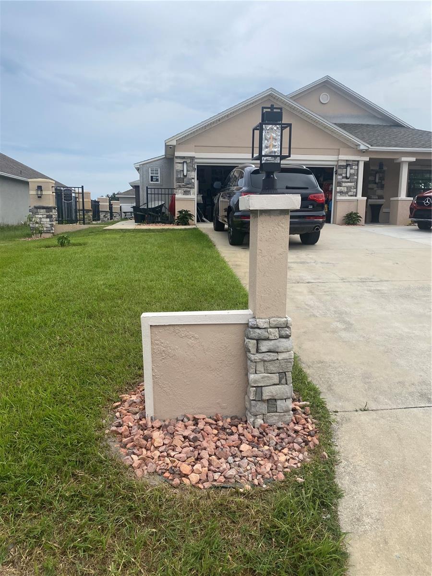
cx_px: 216
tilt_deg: -9.3
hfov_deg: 53.1
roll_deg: -1.1
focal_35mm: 26
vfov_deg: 67.3
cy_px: 288
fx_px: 433
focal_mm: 4.25
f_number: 1.8
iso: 32
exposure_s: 1/1218
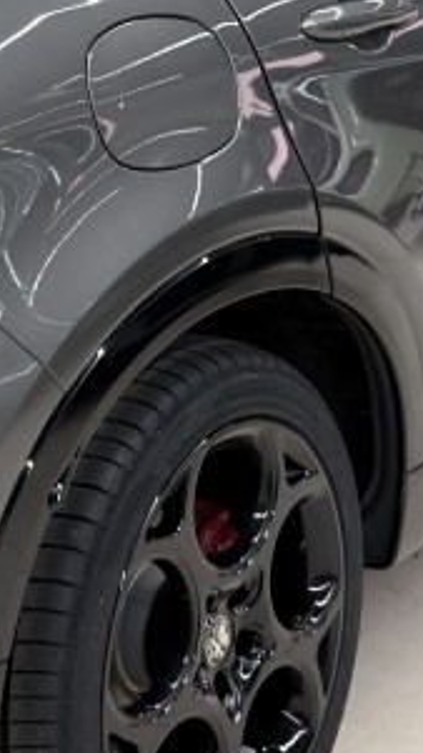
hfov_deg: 13.4
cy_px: 190
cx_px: 18
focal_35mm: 89
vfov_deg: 23.7
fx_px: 1777
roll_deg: +3.7
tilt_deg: -12.3
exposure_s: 1/33
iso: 250
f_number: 1.78
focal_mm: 6.76
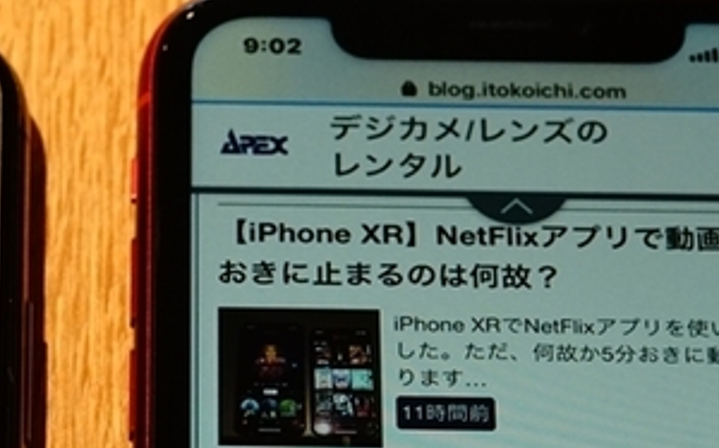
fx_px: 3407
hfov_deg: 11.9
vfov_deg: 7.4
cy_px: 623
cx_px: 41
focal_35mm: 174
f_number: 8
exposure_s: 1/60
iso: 2500
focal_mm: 50
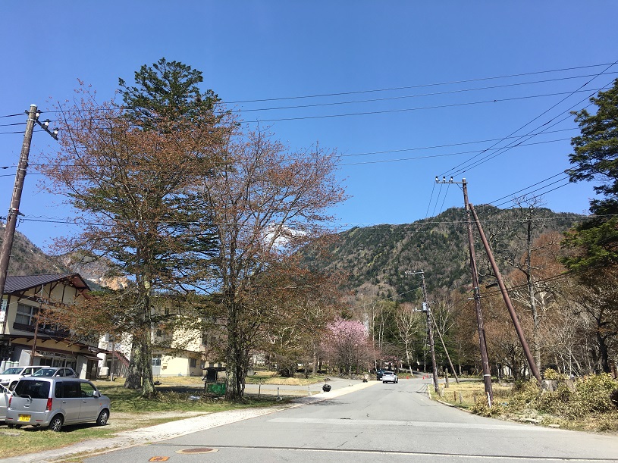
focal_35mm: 29
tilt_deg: +16.7
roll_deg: -1.1
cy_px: 232
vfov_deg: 48.2
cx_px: 309
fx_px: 518
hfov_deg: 61.7
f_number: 2.2
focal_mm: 4.15
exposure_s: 1/874
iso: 25
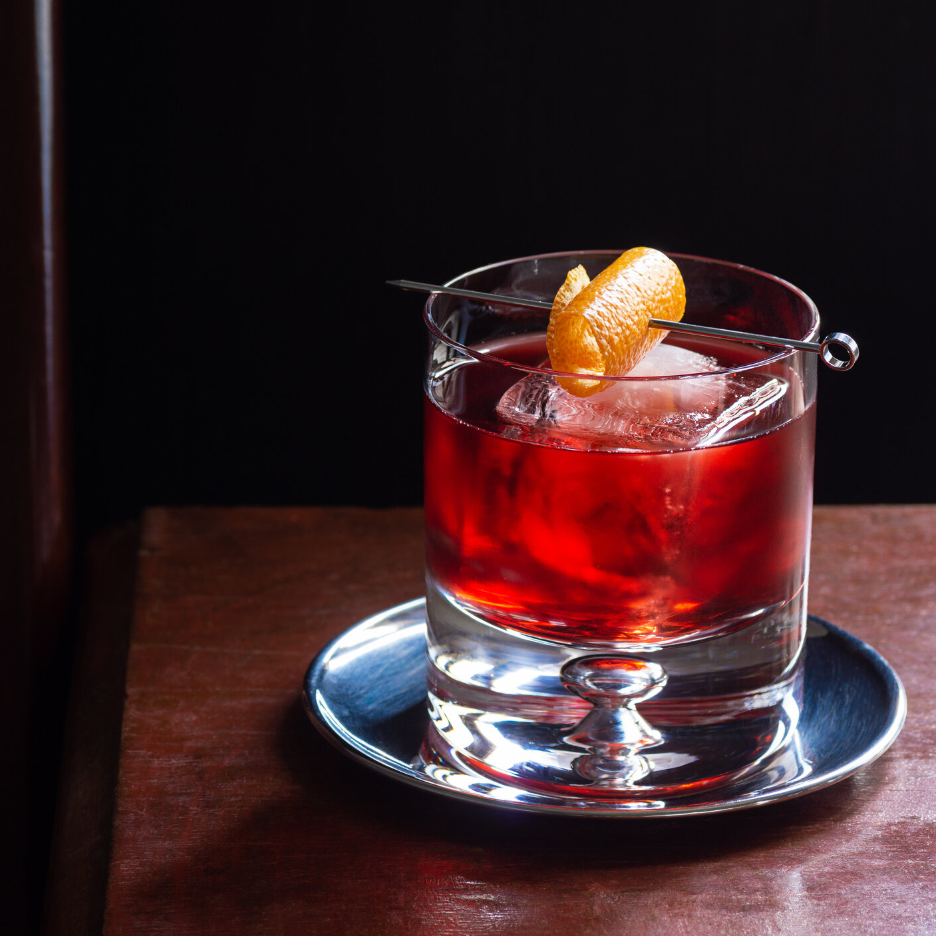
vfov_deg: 10.1
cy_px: 470
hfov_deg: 10.1
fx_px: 5292
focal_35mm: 173
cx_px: 359
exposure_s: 1/1.67
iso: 100
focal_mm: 90
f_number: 7.1
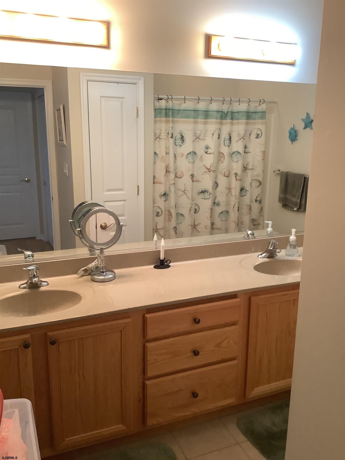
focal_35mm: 31
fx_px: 412
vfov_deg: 58.4
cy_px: 230
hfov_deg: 45.4
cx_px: 172
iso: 200
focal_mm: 3.3
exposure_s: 1/60
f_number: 2.4
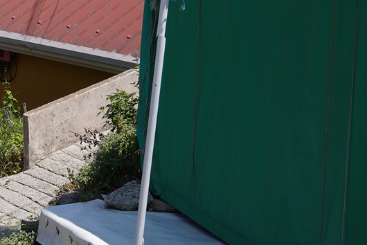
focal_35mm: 132
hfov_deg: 14.0
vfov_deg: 10.3
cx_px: -273
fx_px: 1346
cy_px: -16
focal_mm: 35
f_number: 13
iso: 100
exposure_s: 1/100
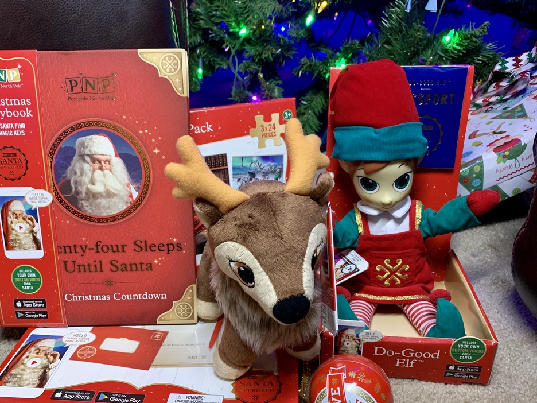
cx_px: 247
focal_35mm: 30
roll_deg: +2.4
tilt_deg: -27.1
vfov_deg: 46.7
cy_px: 226
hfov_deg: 59.9
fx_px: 465
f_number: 1.8
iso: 250
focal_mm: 4.25
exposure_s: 1/45
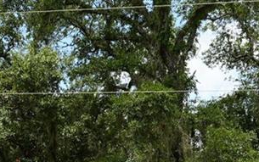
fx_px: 565
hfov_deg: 25.7
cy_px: 246
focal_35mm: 80
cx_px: 84
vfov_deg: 15.1
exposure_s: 1/100
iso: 100
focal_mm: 10
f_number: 6.3
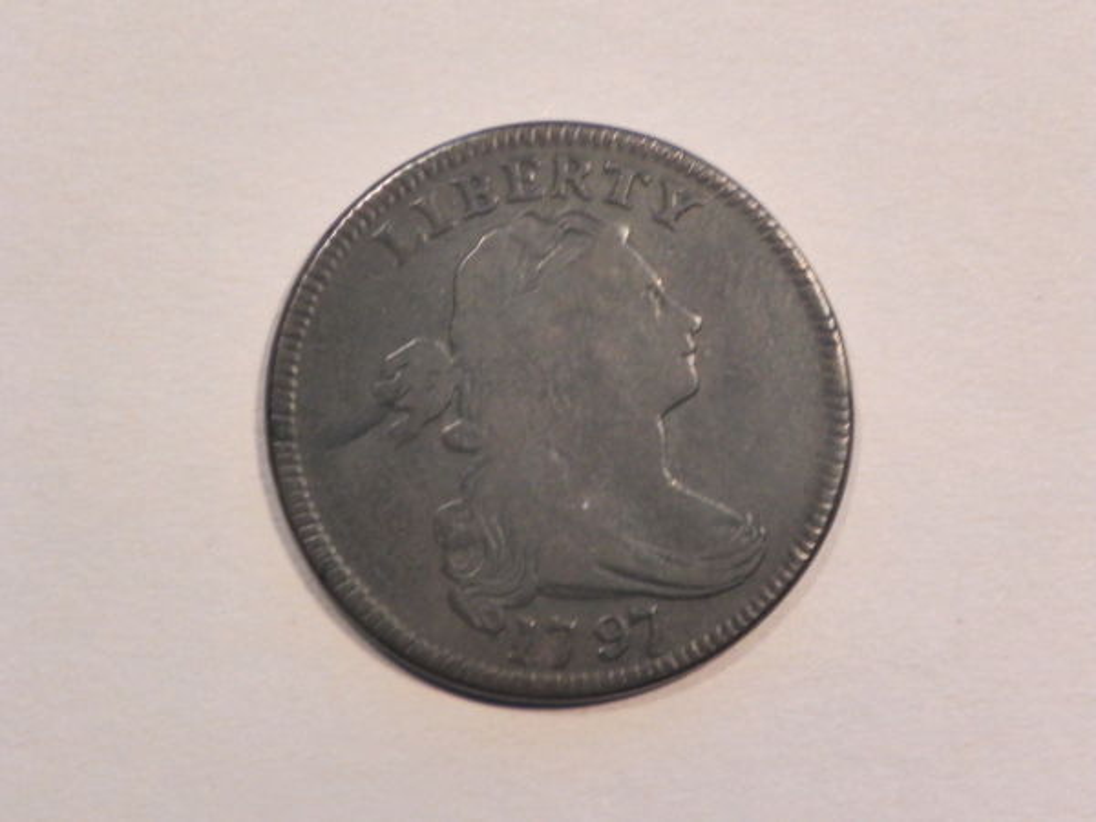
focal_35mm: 117
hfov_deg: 16.8
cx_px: 548
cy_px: 411
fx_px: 3704
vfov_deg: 12.7
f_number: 5.6
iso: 326
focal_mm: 20.8
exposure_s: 1/30
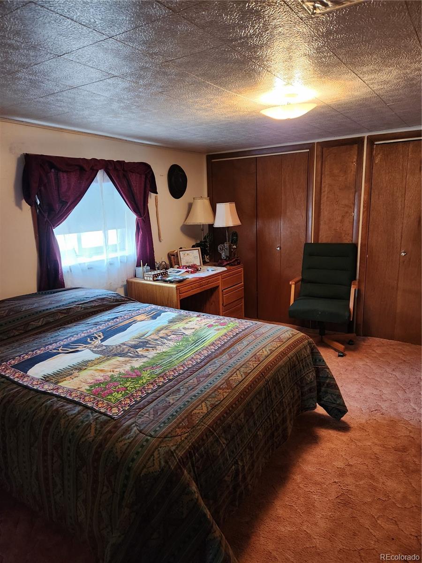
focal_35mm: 23
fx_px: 374
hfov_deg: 58.9
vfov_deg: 73.9
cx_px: 211
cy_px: 282
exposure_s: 1/30
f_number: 1.8
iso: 640
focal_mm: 5.4
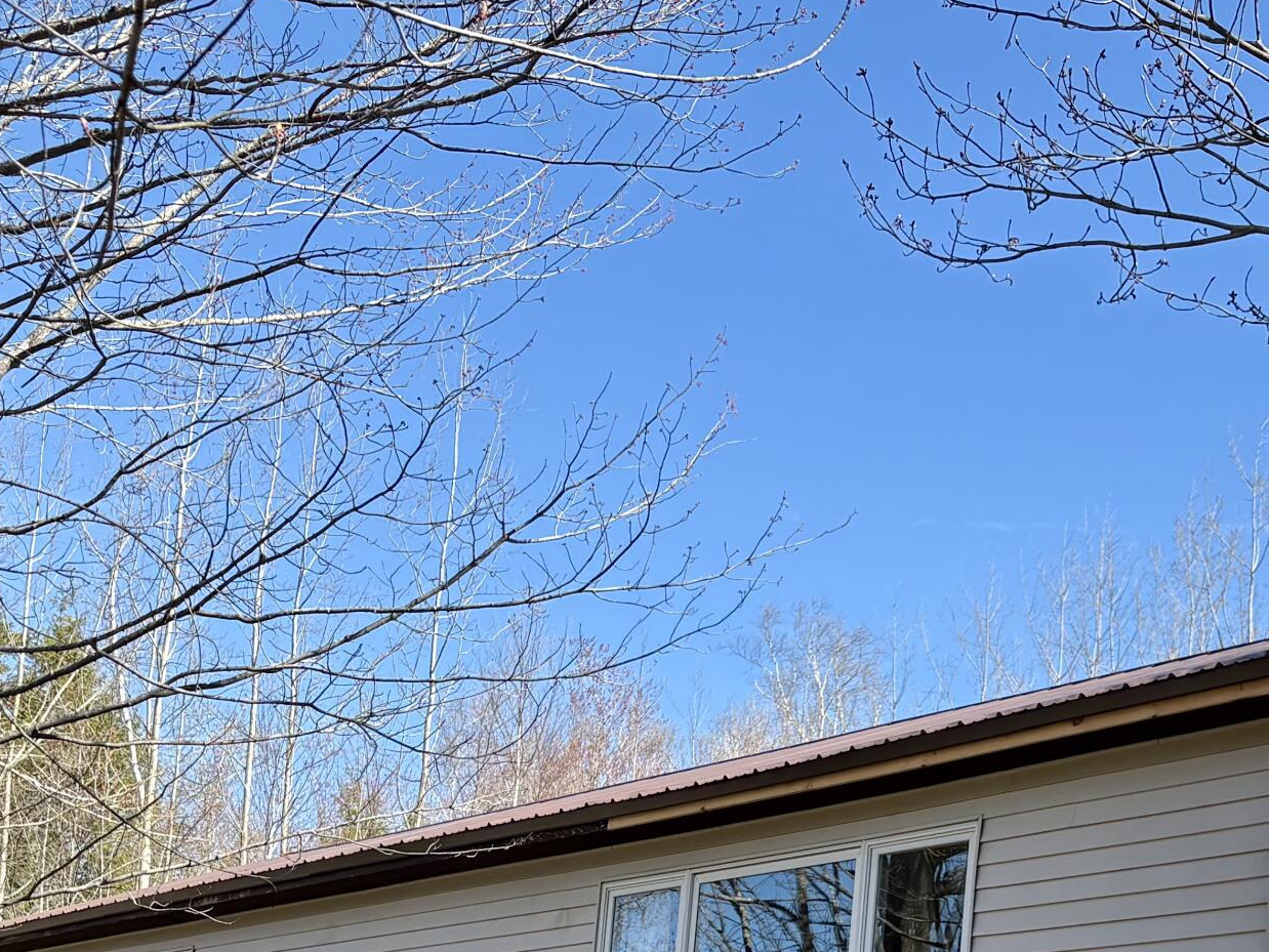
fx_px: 2310
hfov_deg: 30.5
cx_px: 838
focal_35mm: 63
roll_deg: -3.9
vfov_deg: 21.8
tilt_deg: +5.4
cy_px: 1091
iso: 50
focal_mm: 5.96
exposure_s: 1/1667
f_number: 1.6
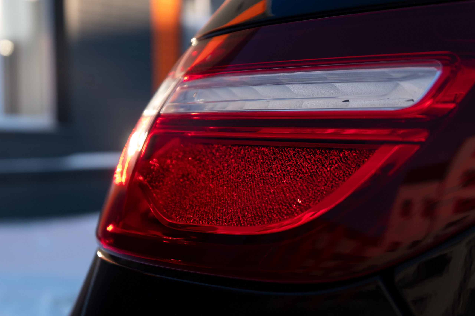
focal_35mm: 75
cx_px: 238
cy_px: 158
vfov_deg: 18.2
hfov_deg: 27.0
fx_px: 989
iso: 320
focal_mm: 50
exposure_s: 1/60
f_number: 7.1
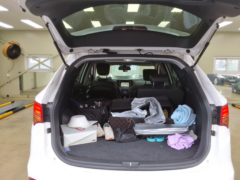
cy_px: 90
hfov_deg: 63.4
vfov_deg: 49.7
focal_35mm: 28
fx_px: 194
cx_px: 120
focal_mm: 2.91
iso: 32
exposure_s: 1/121
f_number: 1.9
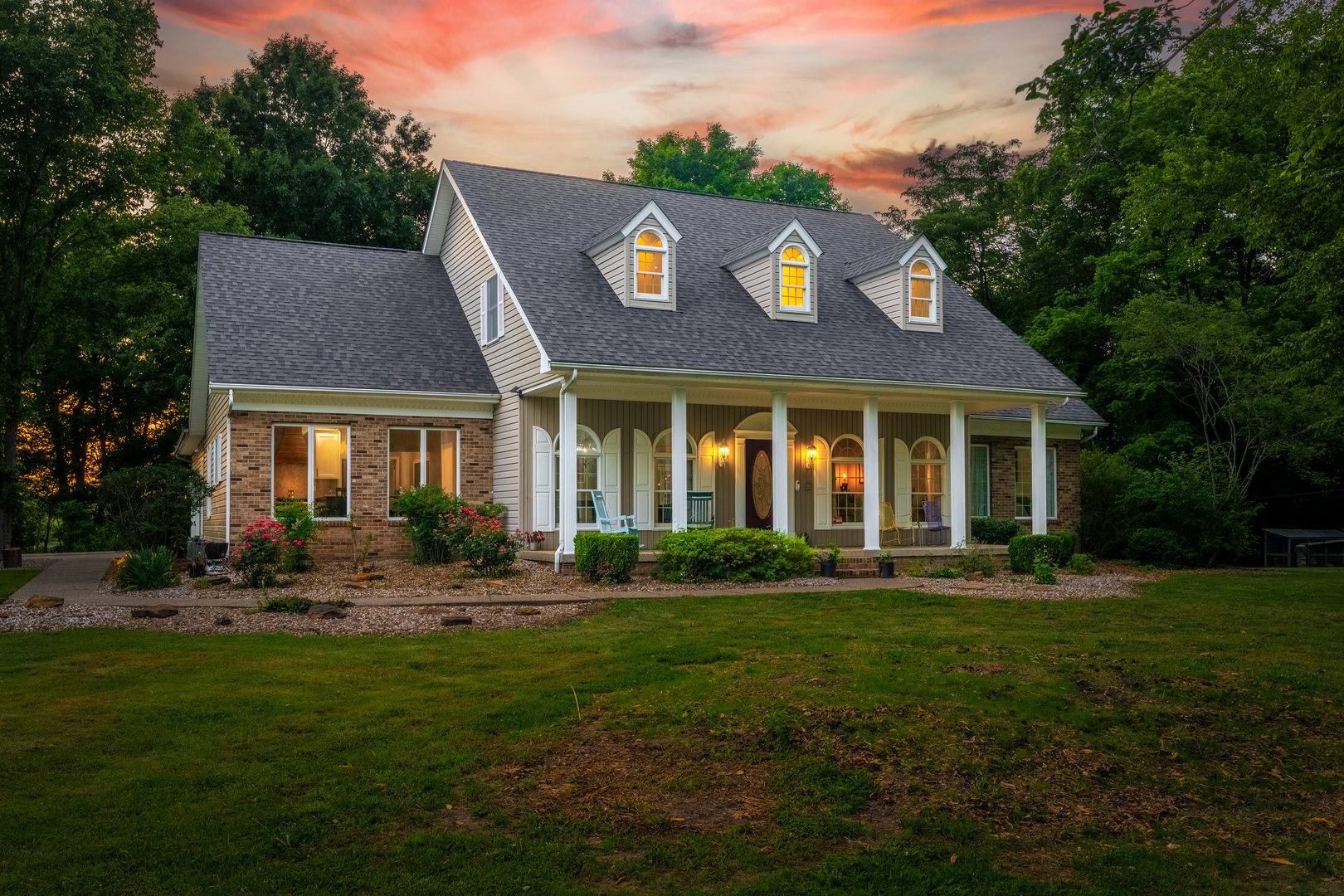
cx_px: 672
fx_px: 1120
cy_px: 448
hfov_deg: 61.9
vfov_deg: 43.6
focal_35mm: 30
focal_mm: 30
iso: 640
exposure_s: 1/640
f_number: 9
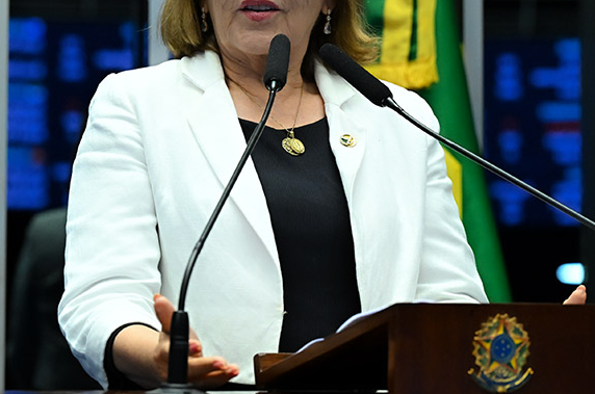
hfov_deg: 11.9
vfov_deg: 7.9
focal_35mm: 173
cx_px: 370
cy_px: 117
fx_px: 2854
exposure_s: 1/160
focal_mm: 115
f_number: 4.5
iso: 5000
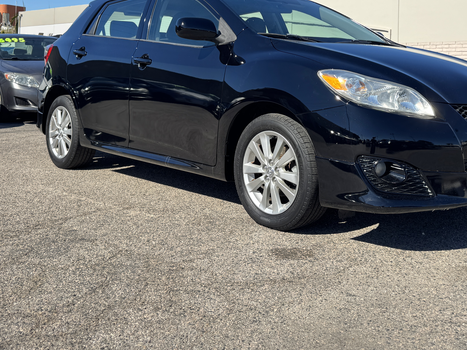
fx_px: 567
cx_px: 295
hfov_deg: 44.4
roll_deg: -1.4
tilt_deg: +0.6
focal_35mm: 42
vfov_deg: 33.3
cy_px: 68
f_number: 1.78
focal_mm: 6.76
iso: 80
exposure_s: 1/1678
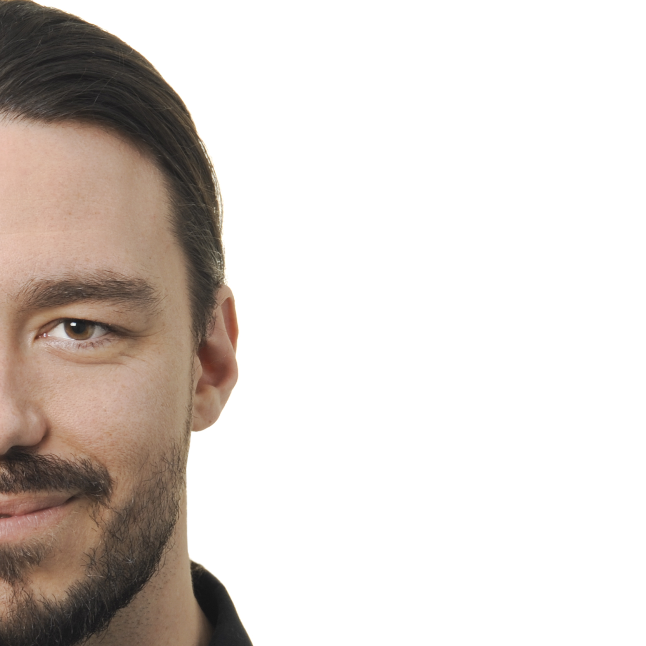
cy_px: 506
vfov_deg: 7.7
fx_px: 4772
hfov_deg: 7.7
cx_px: -48
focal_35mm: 226
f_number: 16
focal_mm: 105
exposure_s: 1/125
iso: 100
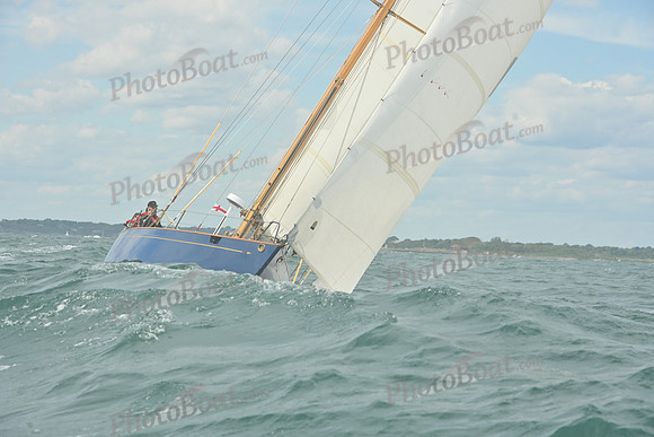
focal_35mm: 125
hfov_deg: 16.4
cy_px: 218
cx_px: 327
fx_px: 2271
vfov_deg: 11.0
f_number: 10
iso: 320
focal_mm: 125
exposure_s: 1/1250
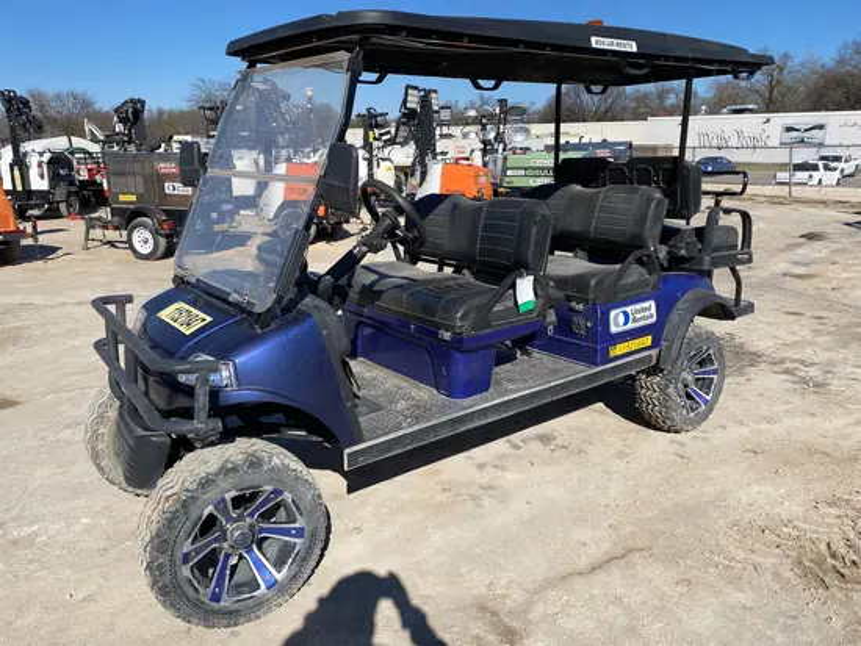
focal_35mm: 26
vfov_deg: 53.1
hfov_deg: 67.3
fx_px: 647
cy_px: 323
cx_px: 430
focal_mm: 4.25
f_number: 1.8
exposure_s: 1/3846
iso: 32
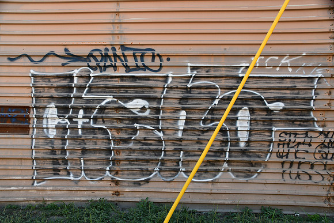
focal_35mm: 36
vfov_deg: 36.9
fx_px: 334
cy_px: 112
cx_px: 167
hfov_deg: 53.1
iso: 280
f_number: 5.6
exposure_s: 1/250
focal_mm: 24
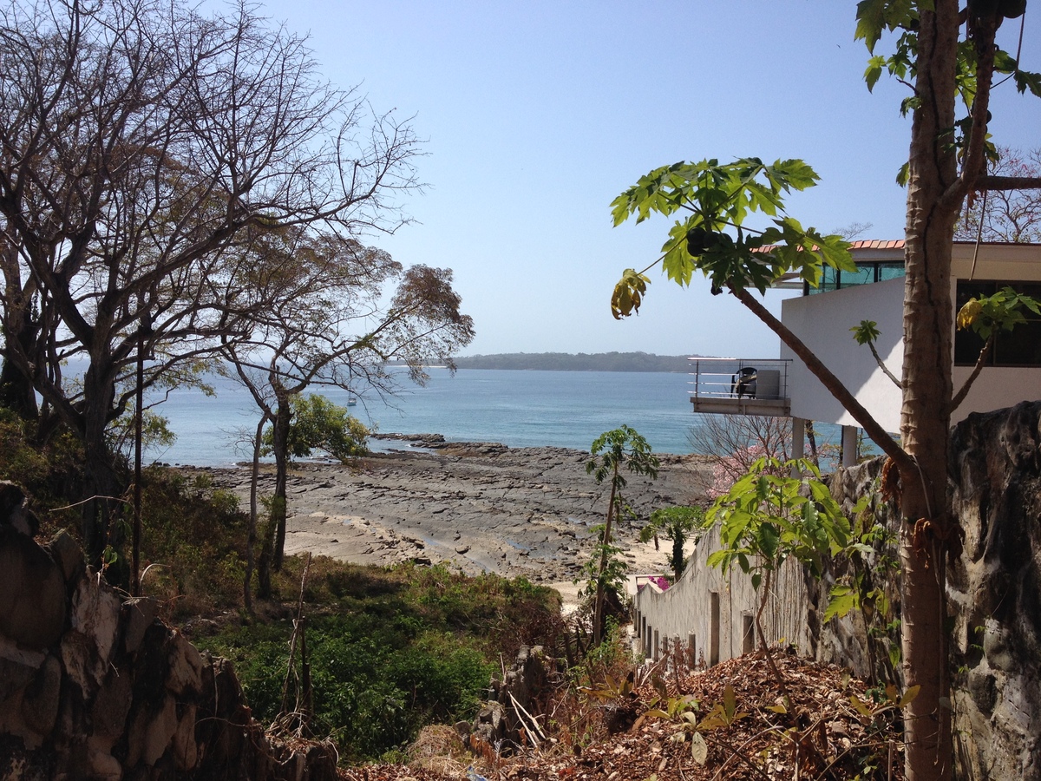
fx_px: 1053
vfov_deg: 40.7
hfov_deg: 52.6
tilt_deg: -4.6
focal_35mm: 35
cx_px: 520
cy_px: 390
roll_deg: -0.8
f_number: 2.4
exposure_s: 1/2513
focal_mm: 4.28
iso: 50
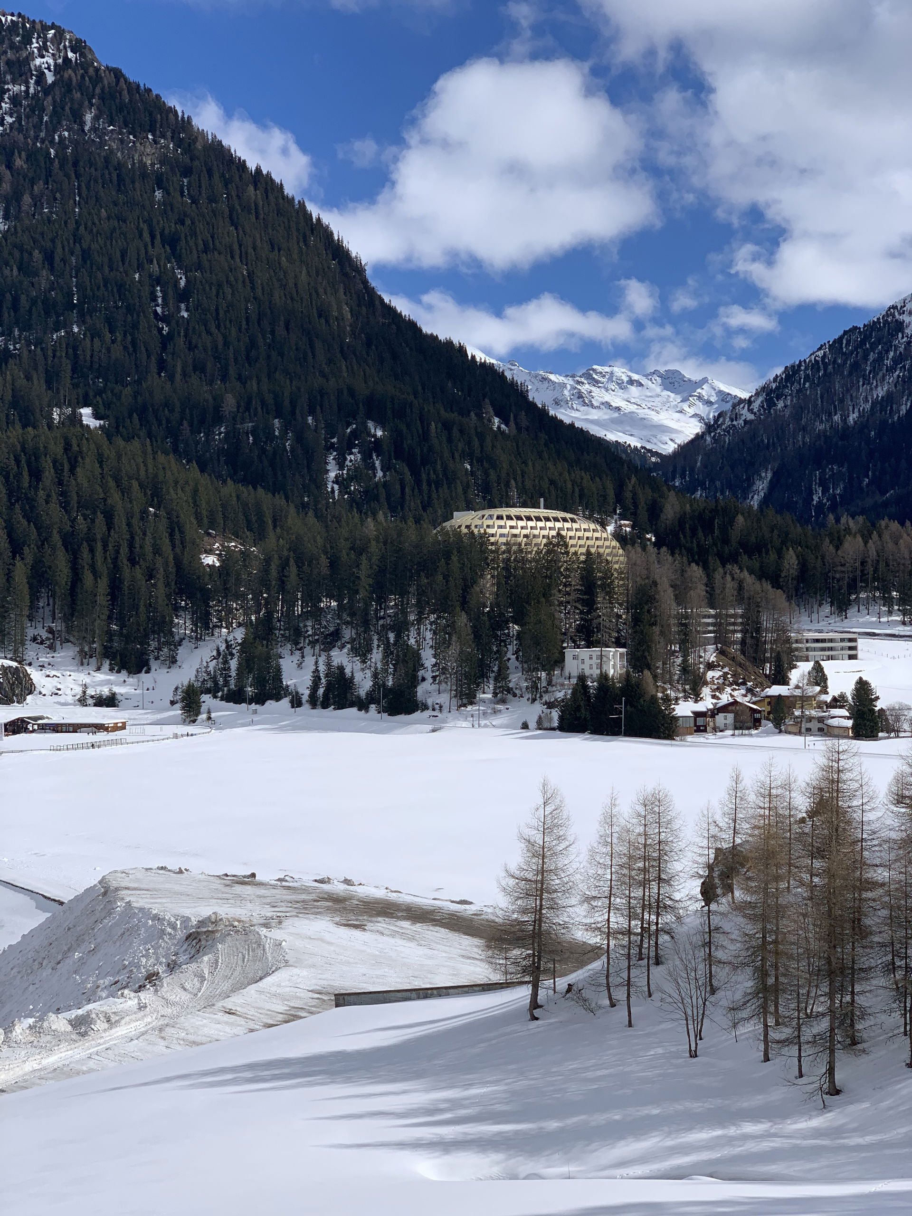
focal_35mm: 52
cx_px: 456
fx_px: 1827
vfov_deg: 36.8
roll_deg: +0.1
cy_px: 608
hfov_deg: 28.0
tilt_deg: +1.5
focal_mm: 6
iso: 16
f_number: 2.4
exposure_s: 1/3690
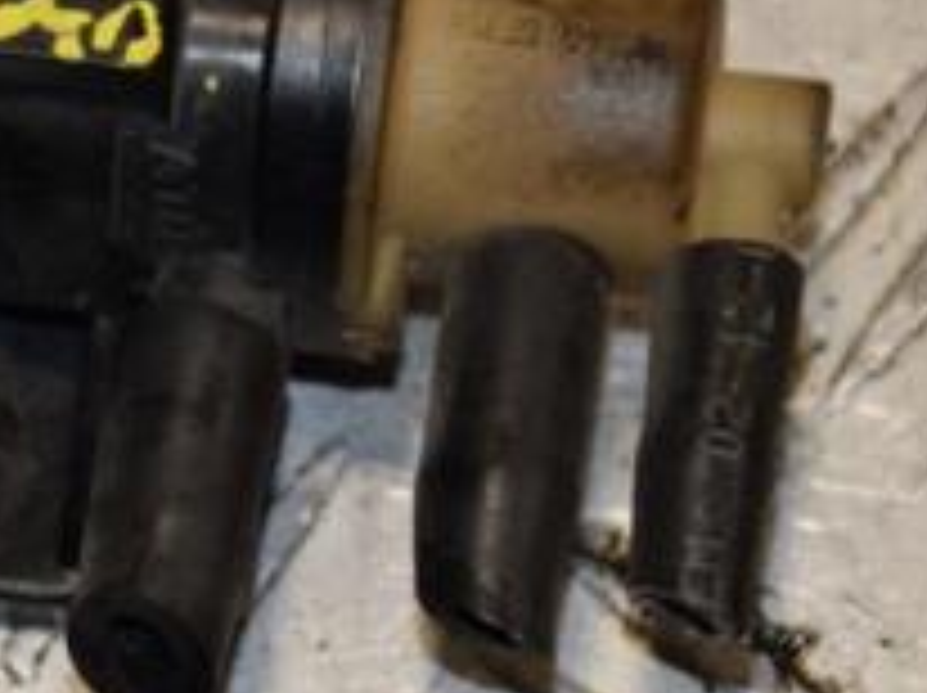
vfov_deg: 3.4
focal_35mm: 441
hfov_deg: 4.5
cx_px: 0
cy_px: 238
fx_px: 11807
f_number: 7.1
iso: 800
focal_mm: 105
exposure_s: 1/200
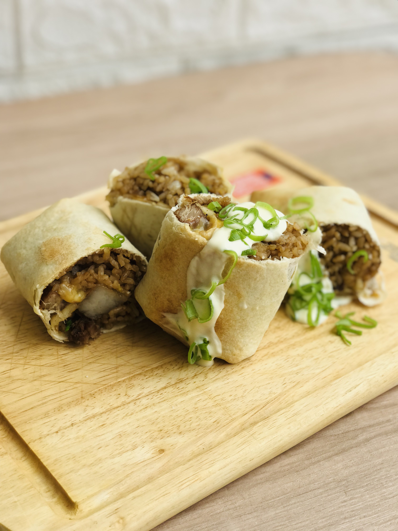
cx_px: 199
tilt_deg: -34.6
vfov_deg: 33.8
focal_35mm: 57
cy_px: 266
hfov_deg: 25.7
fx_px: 874
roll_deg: -0.1
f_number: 2.8
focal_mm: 6.6
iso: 20
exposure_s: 1/486
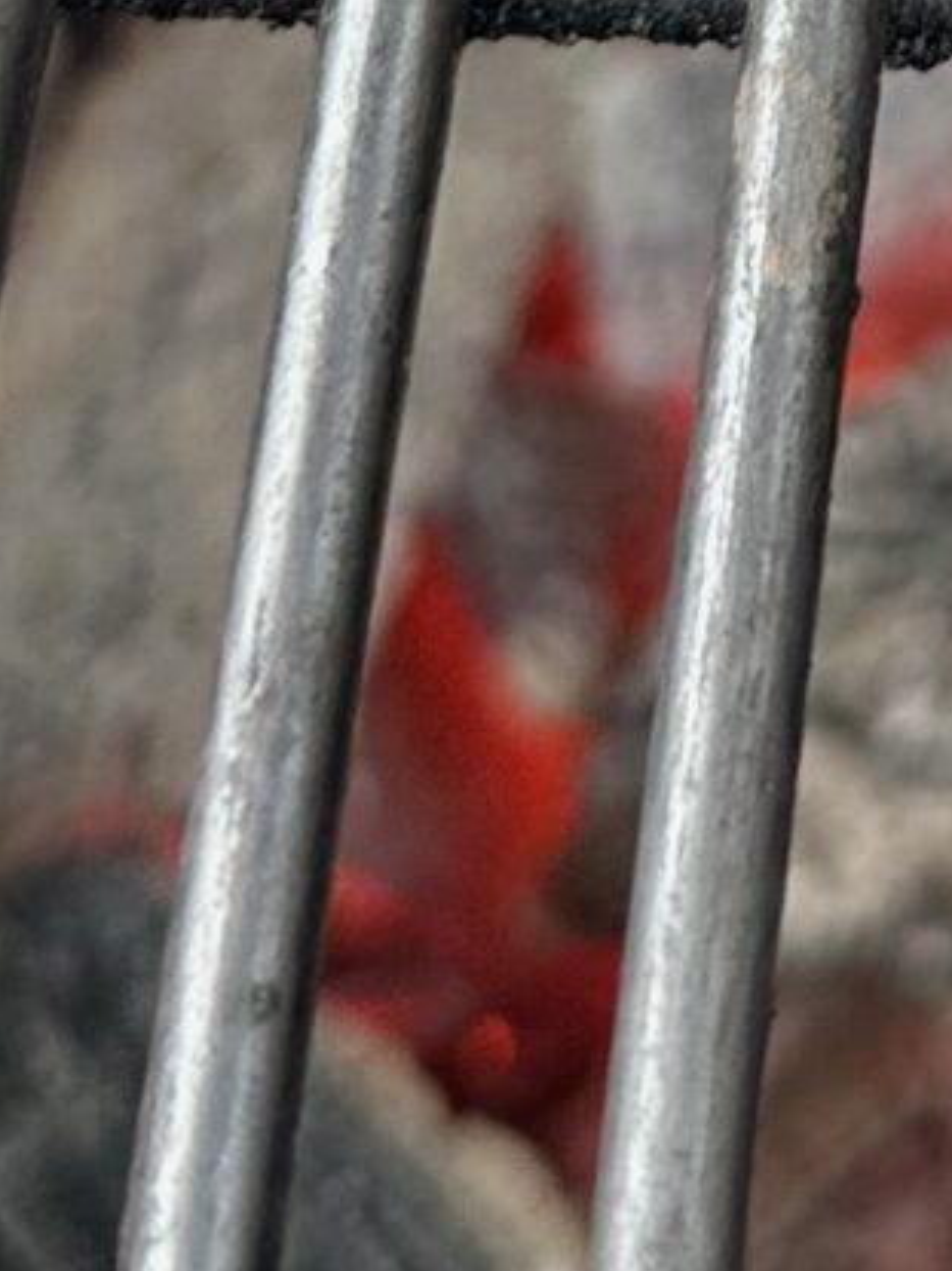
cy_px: -1375
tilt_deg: -60.6
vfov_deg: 11.8
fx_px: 5430
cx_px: 1515
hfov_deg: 9.7
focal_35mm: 148
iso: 100
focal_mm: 6.86
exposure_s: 1/121
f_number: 1.78
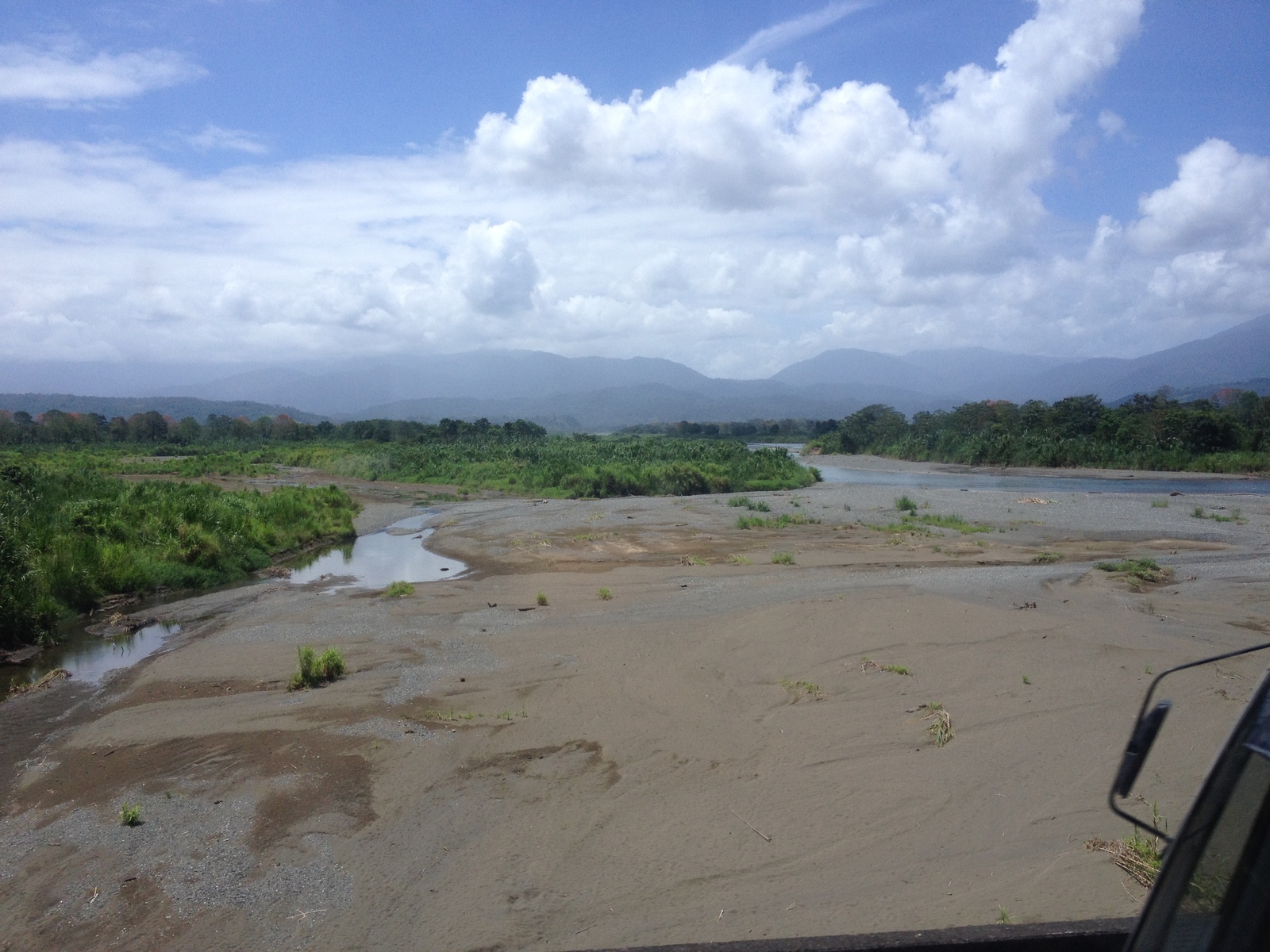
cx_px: 635
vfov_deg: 40.7
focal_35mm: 35
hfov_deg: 52.6
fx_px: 1284
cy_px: 476
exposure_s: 1/1416
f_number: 2.4
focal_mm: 4.28
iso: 50
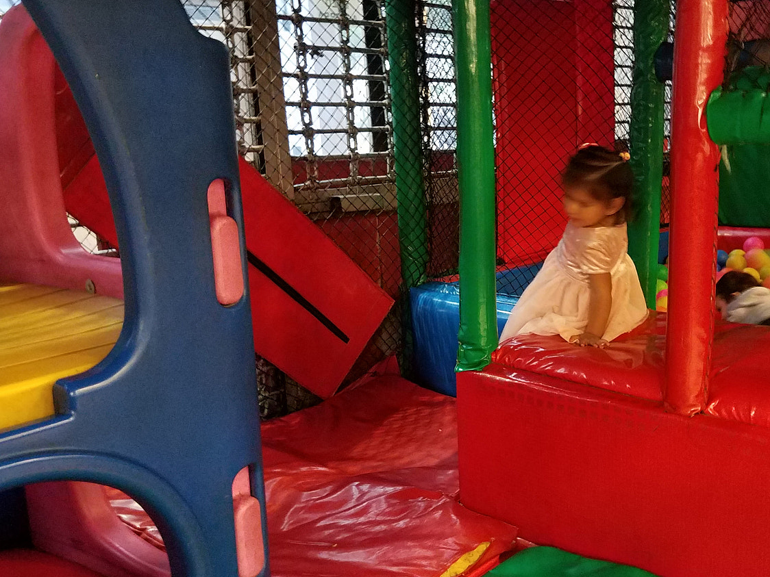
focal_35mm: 37
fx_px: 823
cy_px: 322
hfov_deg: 49.4
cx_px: 504
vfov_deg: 38.6
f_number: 1.7
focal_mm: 4.2
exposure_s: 1/10
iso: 320
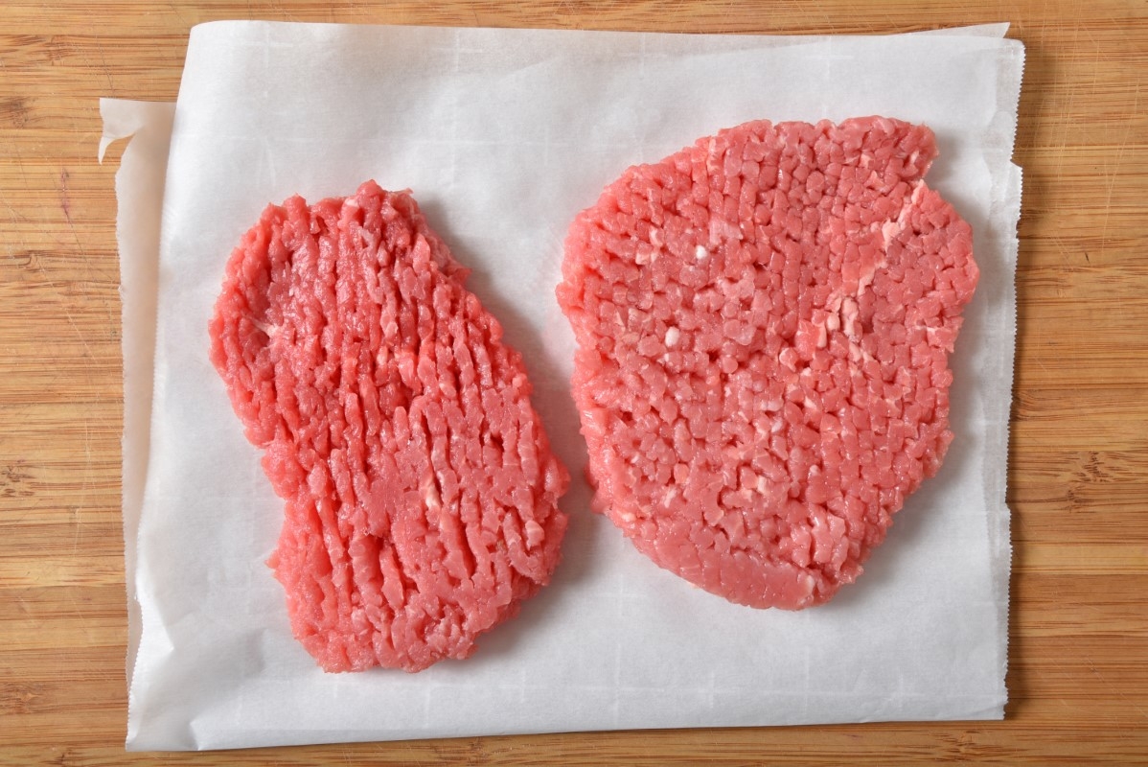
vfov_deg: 27.0
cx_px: 574
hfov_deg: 39.6
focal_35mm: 50
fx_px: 1595
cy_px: 384
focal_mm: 50
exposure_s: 1/200
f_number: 14
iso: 100
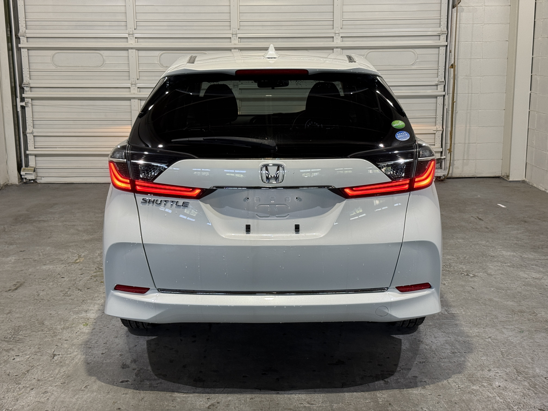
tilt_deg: -10.6
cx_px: 274
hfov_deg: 39.7
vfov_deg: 30.3
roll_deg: +0.2
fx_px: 760
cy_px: 206
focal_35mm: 48
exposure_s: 1/60
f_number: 1.78
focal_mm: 6.76
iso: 80
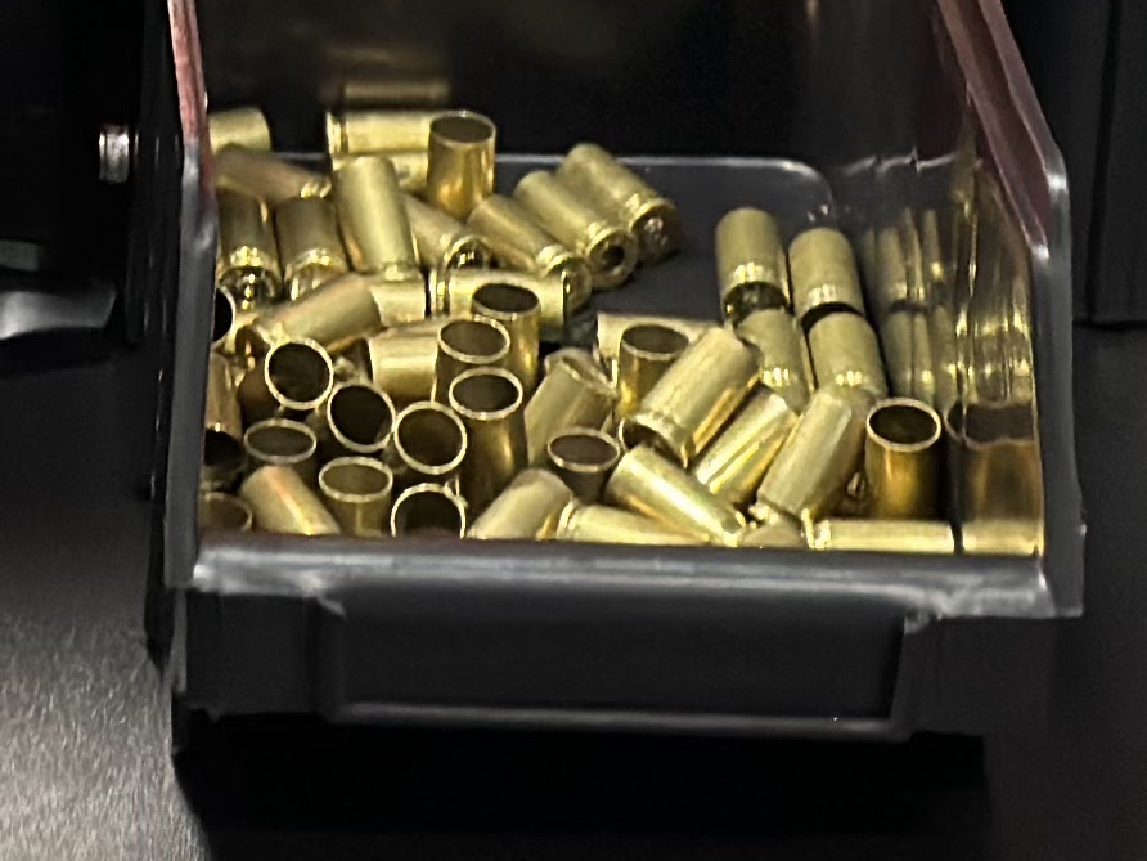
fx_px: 7190
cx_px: -453
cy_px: -928
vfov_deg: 6.6
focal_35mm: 217
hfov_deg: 8.9
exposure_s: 1/40
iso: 320
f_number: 1.78
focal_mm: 6.86
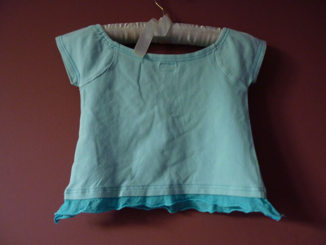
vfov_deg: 49.7
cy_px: 122
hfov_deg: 63.4
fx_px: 264
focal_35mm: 28
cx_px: 163
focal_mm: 5
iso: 400
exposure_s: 1/4
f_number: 2.8
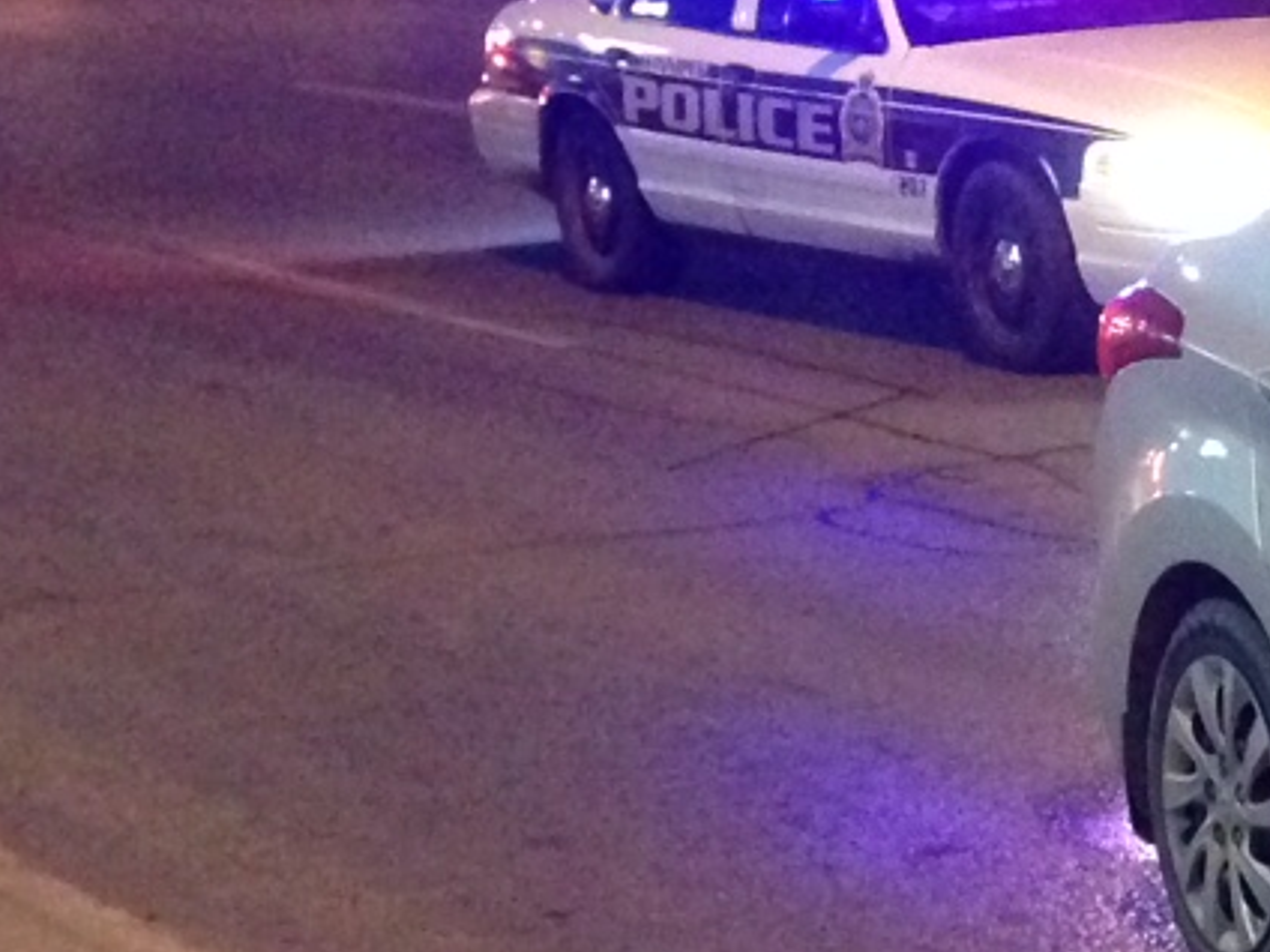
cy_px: 560
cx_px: 2028
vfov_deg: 11.7
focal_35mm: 127
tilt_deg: -10.0
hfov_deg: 14.3
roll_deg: -1.2
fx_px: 4659
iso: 640
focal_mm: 4.12
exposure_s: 1/15
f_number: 2.4
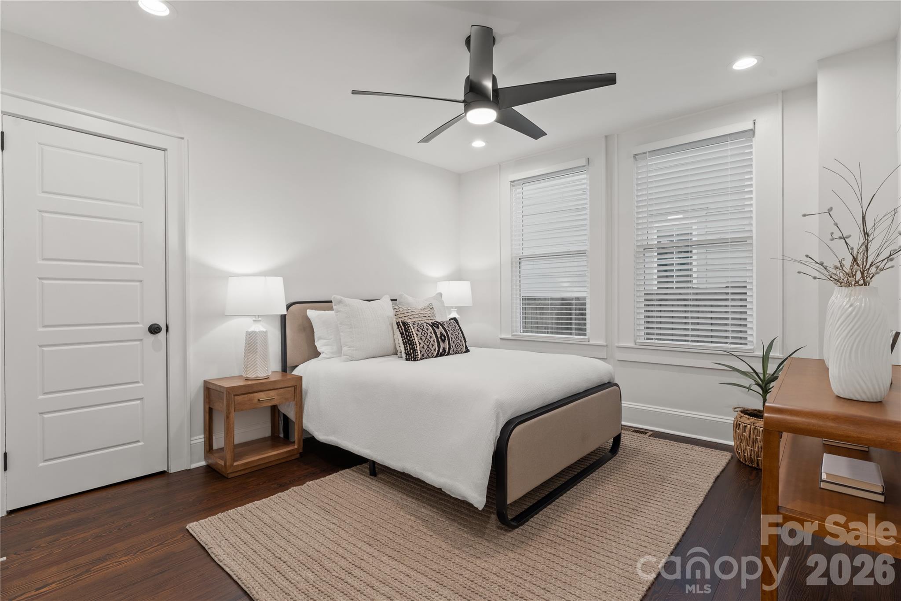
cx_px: 450
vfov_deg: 71.7
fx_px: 415
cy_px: 300
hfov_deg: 94.6
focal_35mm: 17
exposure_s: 1/2
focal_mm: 16.6
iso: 160
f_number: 9
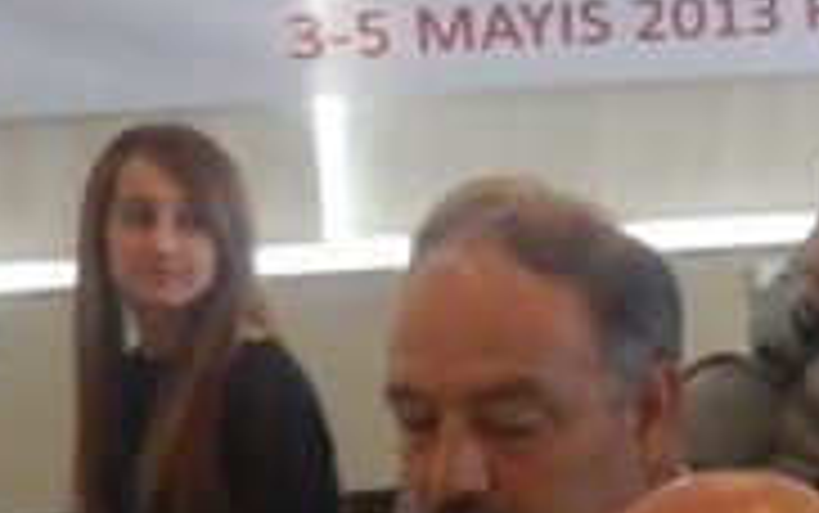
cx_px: 1190
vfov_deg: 8.5
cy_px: 382
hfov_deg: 12.9
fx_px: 3462
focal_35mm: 155
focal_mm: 4.5
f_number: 3
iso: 200
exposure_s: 1/30
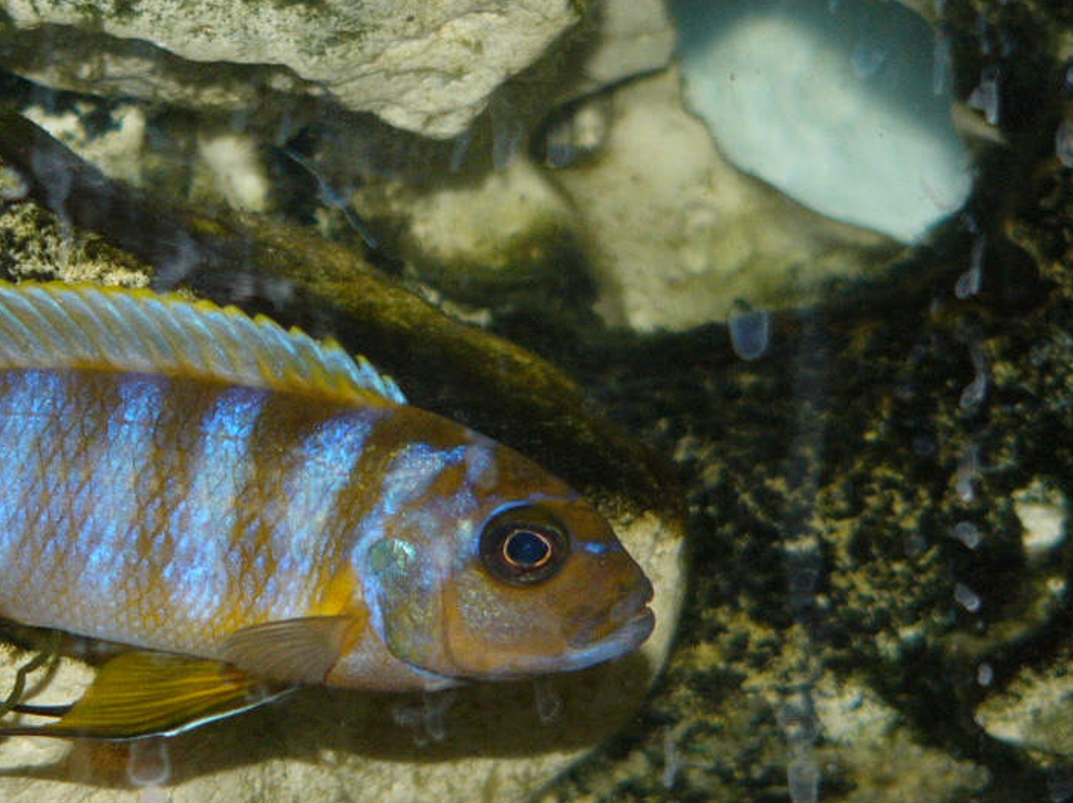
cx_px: 101
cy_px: 543
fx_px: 7528
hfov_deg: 8.1
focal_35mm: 243
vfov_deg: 6.1
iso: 100
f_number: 2.8
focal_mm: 22.1
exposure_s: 1/60
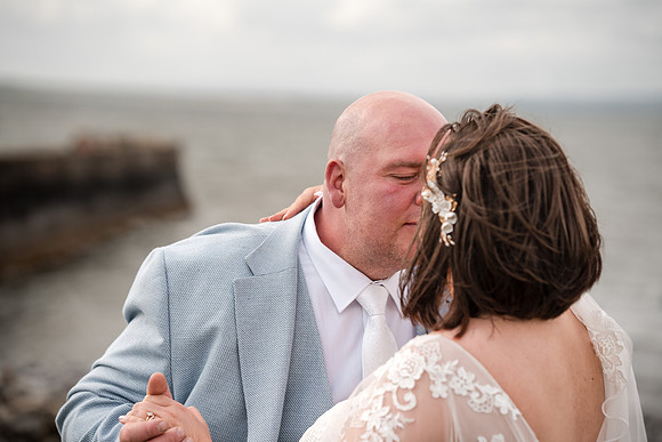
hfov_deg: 23.9
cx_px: 331
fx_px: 1563
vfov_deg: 16.1
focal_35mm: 85
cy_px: 221
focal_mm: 85
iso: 100
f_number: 2.8
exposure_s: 1/1250
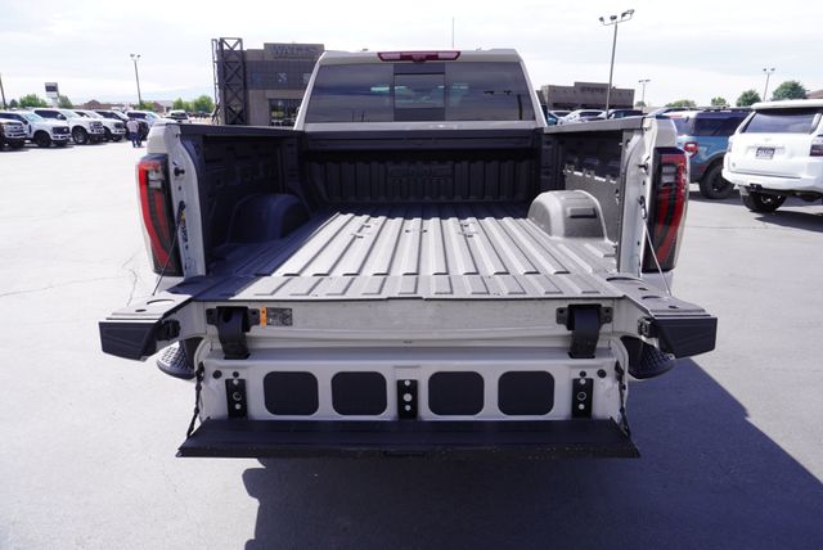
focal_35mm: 24
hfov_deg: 73.7
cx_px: 412
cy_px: 275
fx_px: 549
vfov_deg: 53.2
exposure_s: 1/125
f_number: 8
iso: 100
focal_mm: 16
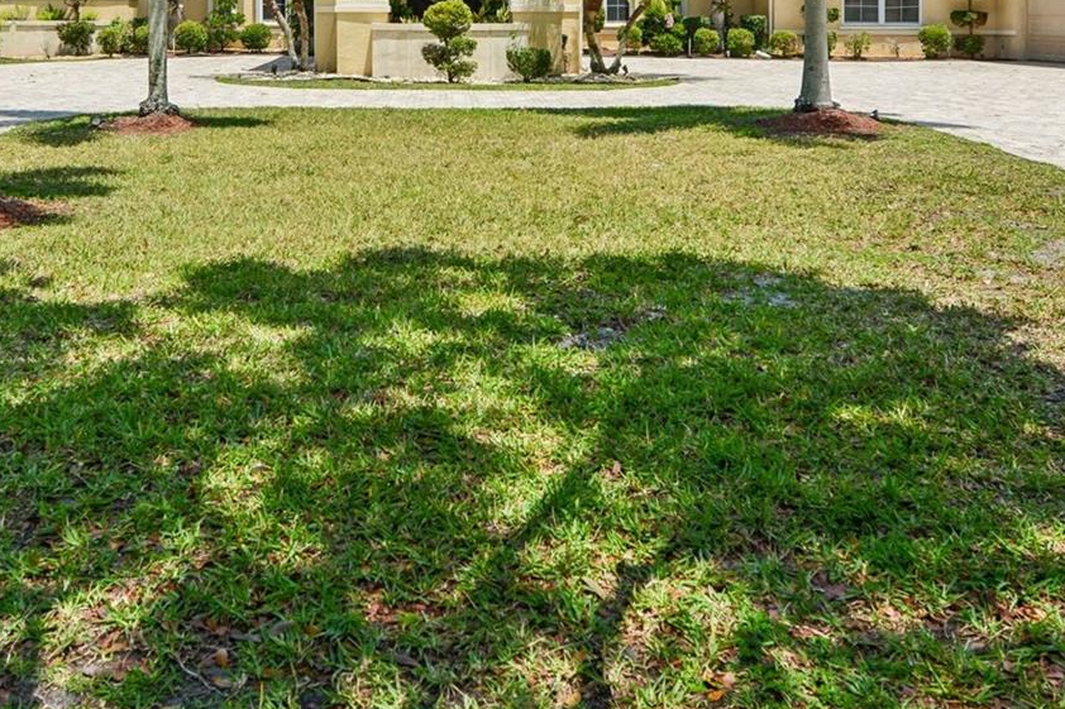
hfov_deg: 50.5
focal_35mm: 38
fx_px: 1124
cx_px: 453
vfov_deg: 32.8
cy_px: 40
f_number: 9
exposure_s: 1/400
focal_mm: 20
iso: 200
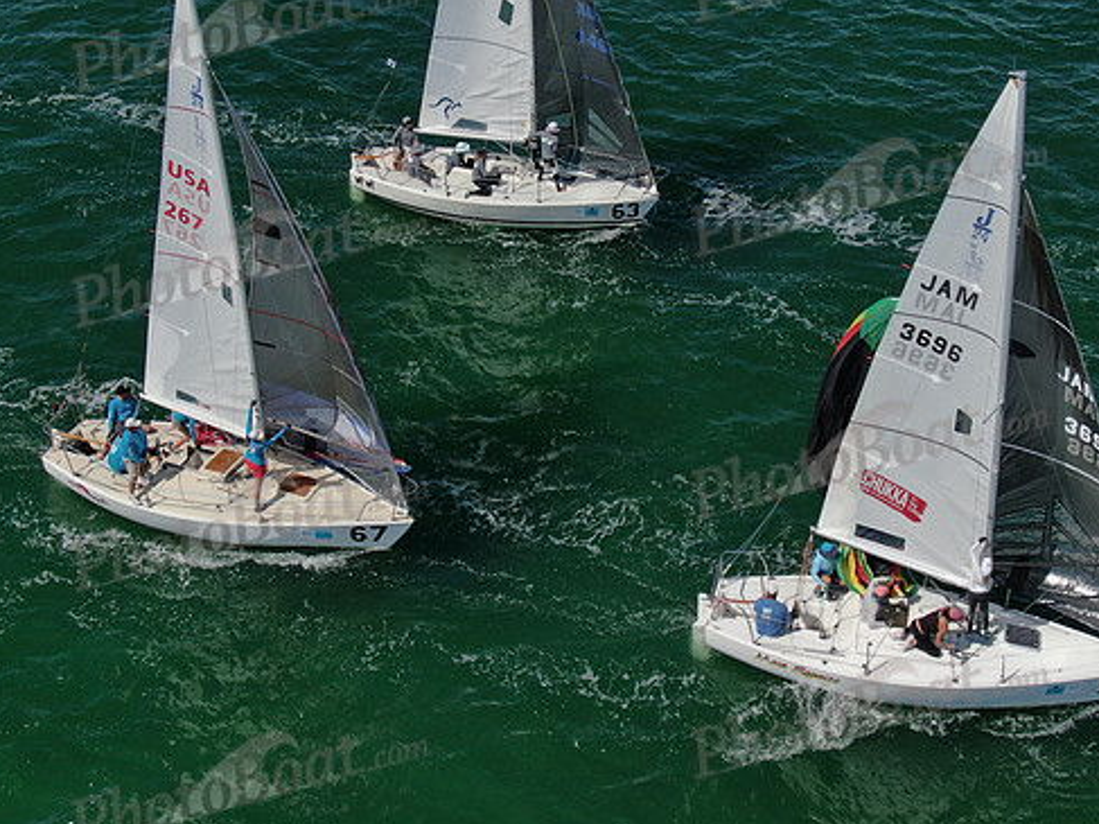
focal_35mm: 56
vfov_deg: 26.1
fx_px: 1777
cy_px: 358
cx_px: 562
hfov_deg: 34.4
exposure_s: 1/2000
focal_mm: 8.42
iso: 100
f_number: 3.8
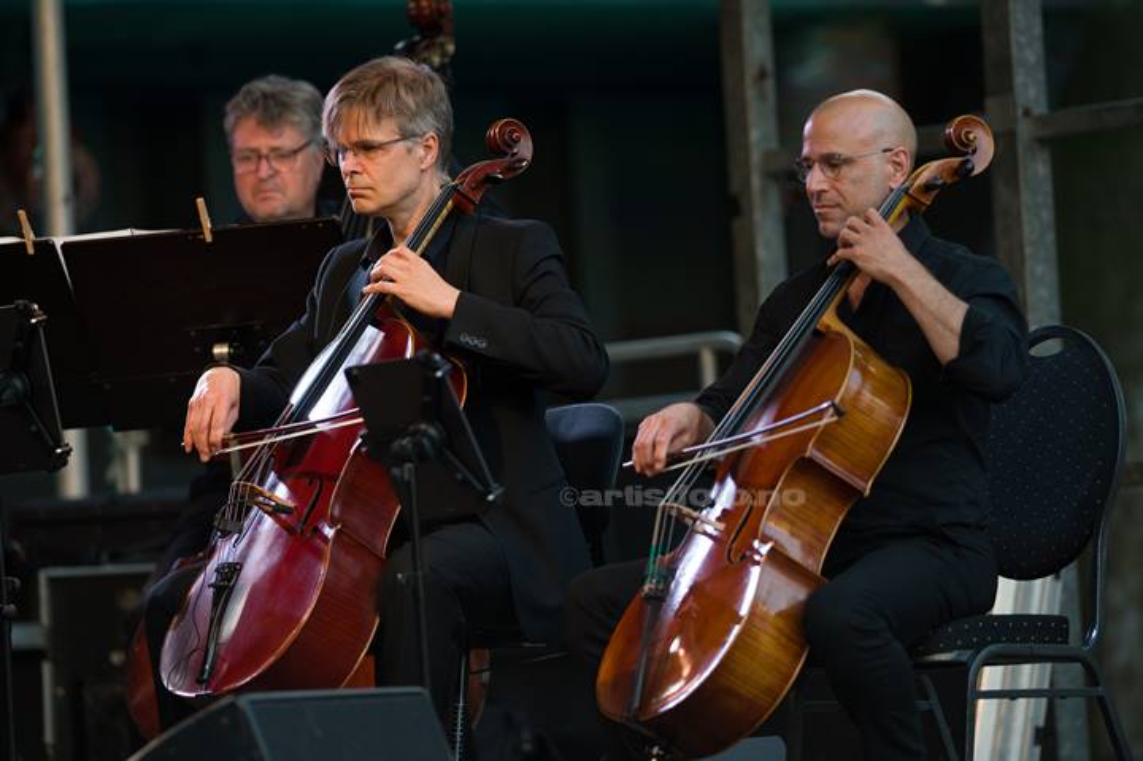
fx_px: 9518
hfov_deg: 6.9
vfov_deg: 4.6
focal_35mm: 300
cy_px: 380
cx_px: 572
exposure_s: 1/1250
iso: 1250
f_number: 2.8
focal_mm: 300
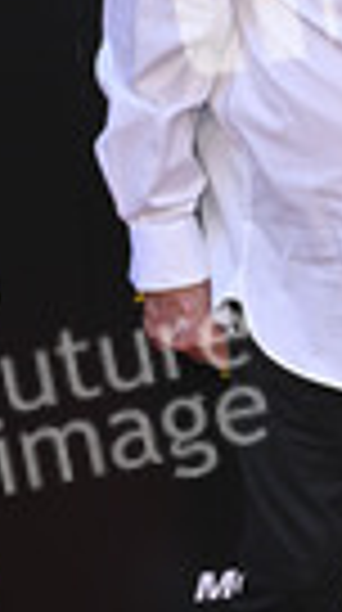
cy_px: 194
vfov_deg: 19.8
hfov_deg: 10.7
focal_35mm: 108
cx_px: 526
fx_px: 1750
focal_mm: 35
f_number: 6.3
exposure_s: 1/250
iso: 1000
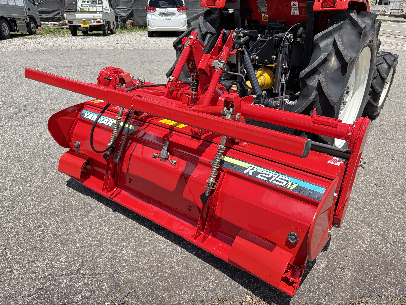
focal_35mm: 26
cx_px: 203
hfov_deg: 67.3
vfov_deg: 53.1
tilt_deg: -24.1
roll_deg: +0.1
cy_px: 152
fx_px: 305
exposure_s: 1/1311
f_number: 1.6
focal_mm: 5.96
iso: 50
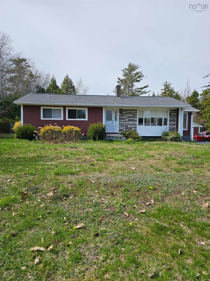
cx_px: 105
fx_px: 186
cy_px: 140
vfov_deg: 73.9
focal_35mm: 23
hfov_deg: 58.9
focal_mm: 6.3
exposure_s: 1/1163
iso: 10
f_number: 1.7
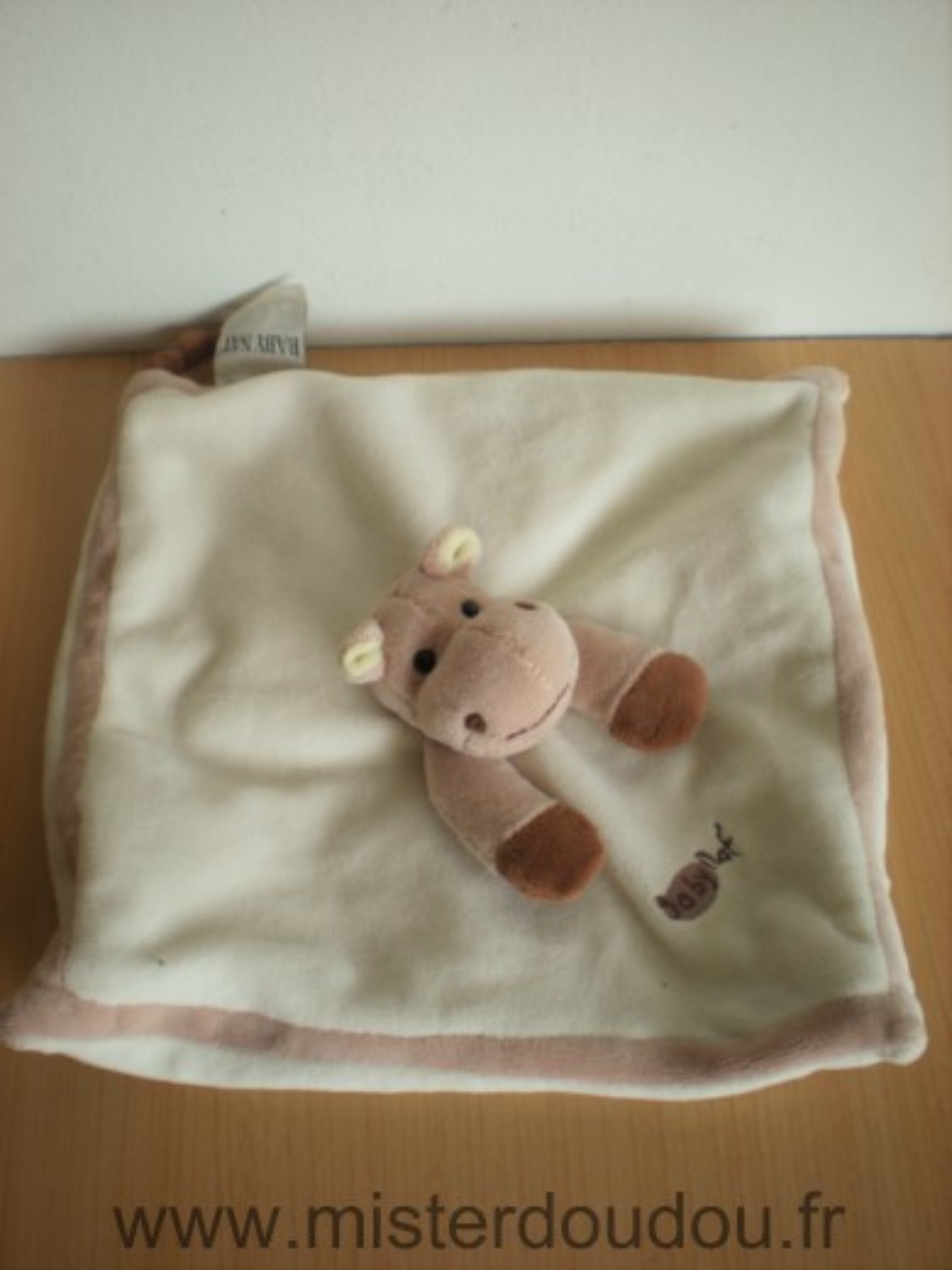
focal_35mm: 38
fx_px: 1393
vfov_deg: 49.0
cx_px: 476
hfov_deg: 37.7
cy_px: 635
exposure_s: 1/94.3
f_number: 3.1
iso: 64
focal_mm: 6.3
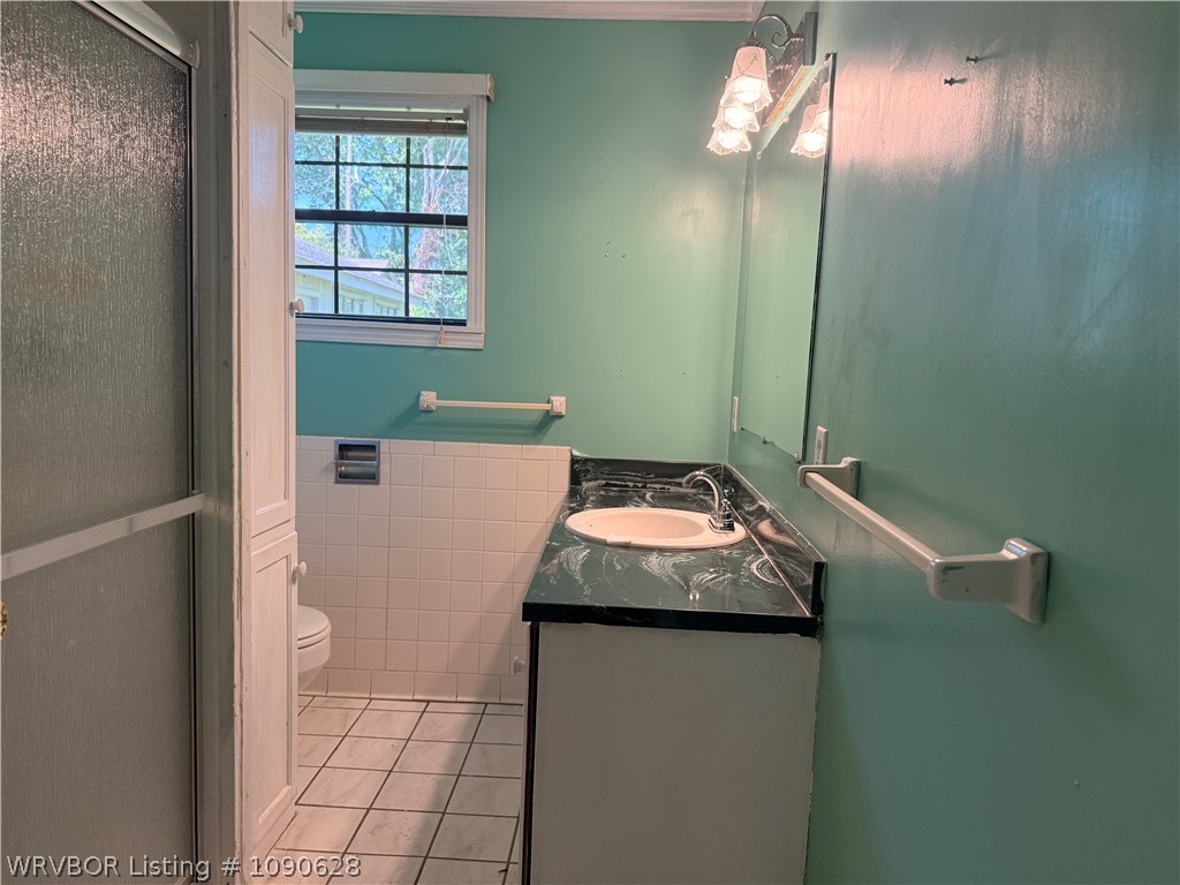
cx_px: 590
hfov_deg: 71.6
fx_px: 818
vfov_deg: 56.8
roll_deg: -1.7
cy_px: 442
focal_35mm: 24
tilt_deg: -5.1
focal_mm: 6.76
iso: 200
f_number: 1.78
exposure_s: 1/230
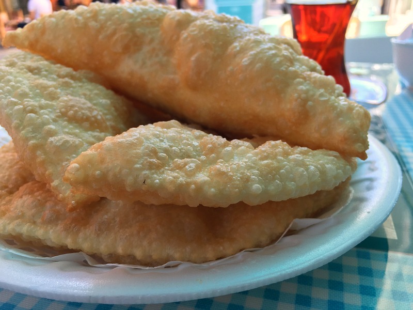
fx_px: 346
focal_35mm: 29
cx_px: 206
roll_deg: +1.7
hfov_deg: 61.7
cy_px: 155
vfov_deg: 48.2
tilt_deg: -23.9
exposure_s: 1/100
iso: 25
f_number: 2.2
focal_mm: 4.15
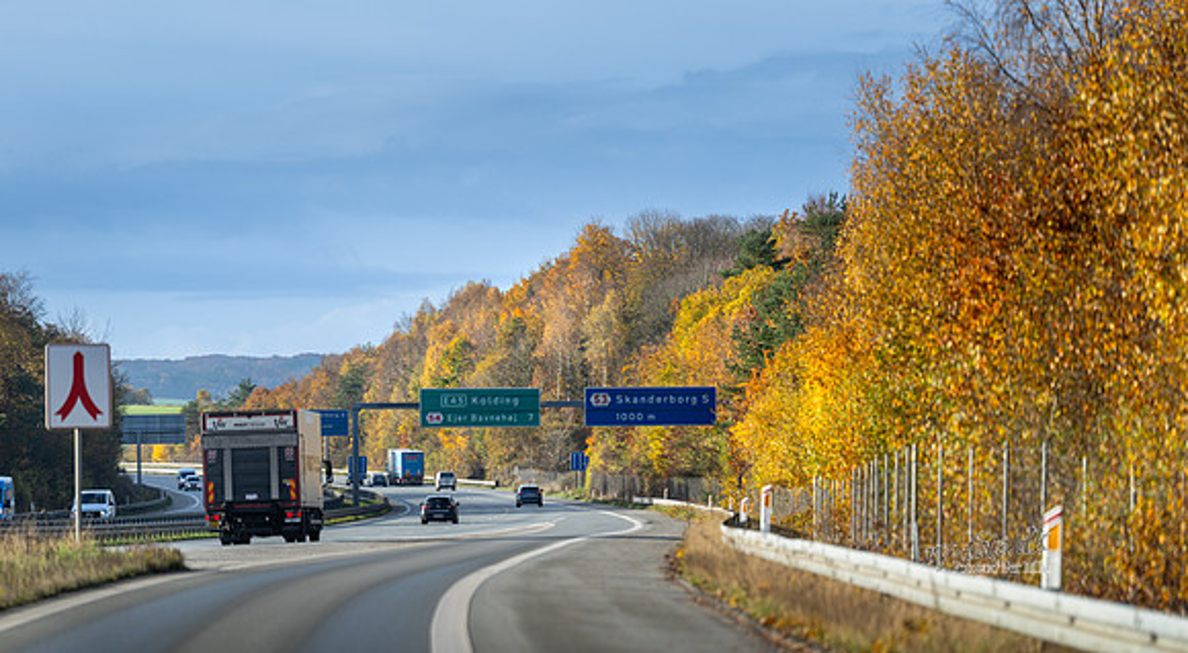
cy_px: 301
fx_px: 6551
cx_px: 446
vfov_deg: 5.7
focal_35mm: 209
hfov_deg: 10.4
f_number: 2.8
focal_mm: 159
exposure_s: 1/800
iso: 100
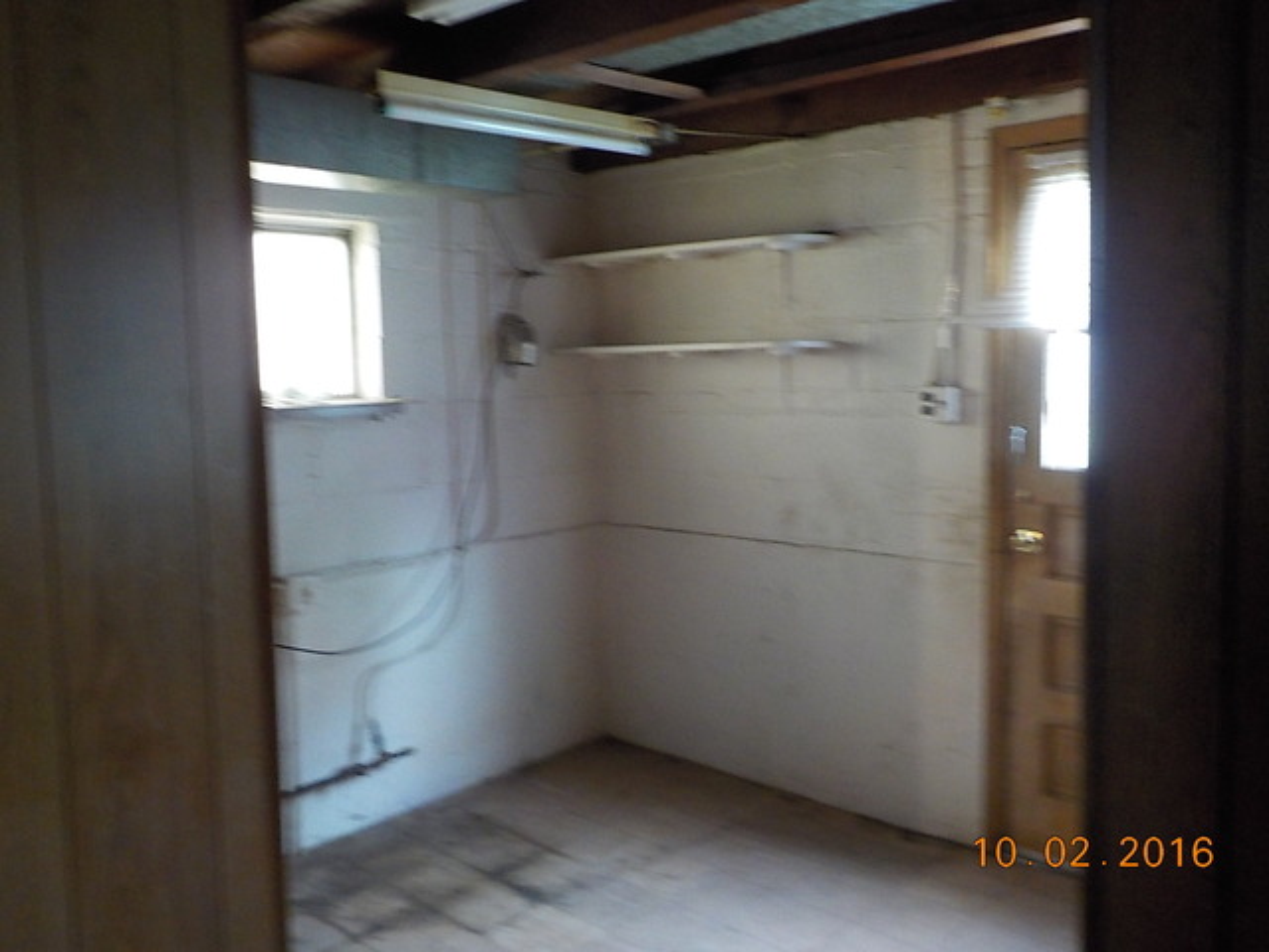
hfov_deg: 60.0
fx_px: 1100
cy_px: 476
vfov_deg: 46.8
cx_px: 634
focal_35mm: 30
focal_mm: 4.1
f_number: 3.3
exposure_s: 1/13
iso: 400
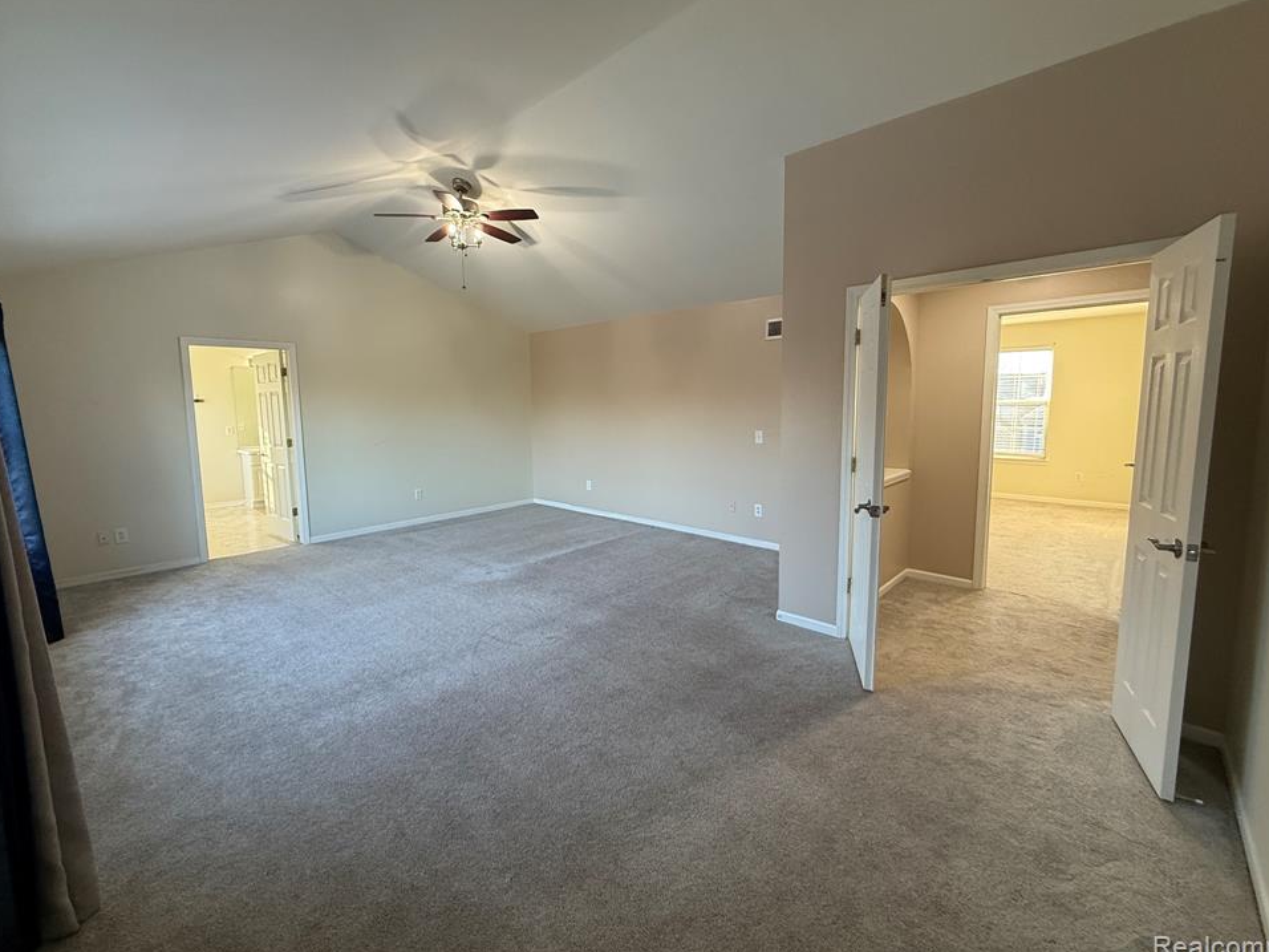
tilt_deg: -5.0
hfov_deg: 98.1
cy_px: 458
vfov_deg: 81.7
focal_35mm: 15
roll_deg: +0.8
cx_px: 608
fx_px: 550
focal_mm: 2.22
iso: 200
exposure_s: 1/120
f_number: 2.2
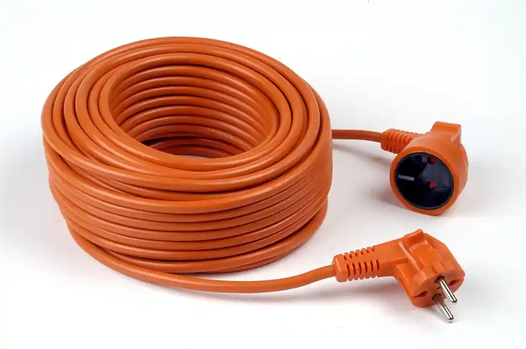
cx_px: 263
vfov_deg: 15.1
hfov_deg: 22.6
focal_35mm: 90
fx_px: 1313
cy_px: 174
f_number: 22
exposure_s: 1/80
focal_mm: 60
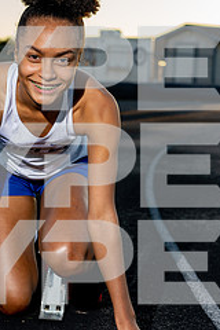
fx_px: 944
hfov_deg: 13.2
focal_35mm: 103
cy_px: 166
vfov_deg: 19.8
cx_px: 29
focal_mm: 55
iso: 125
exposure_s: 1/200
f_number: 4.5
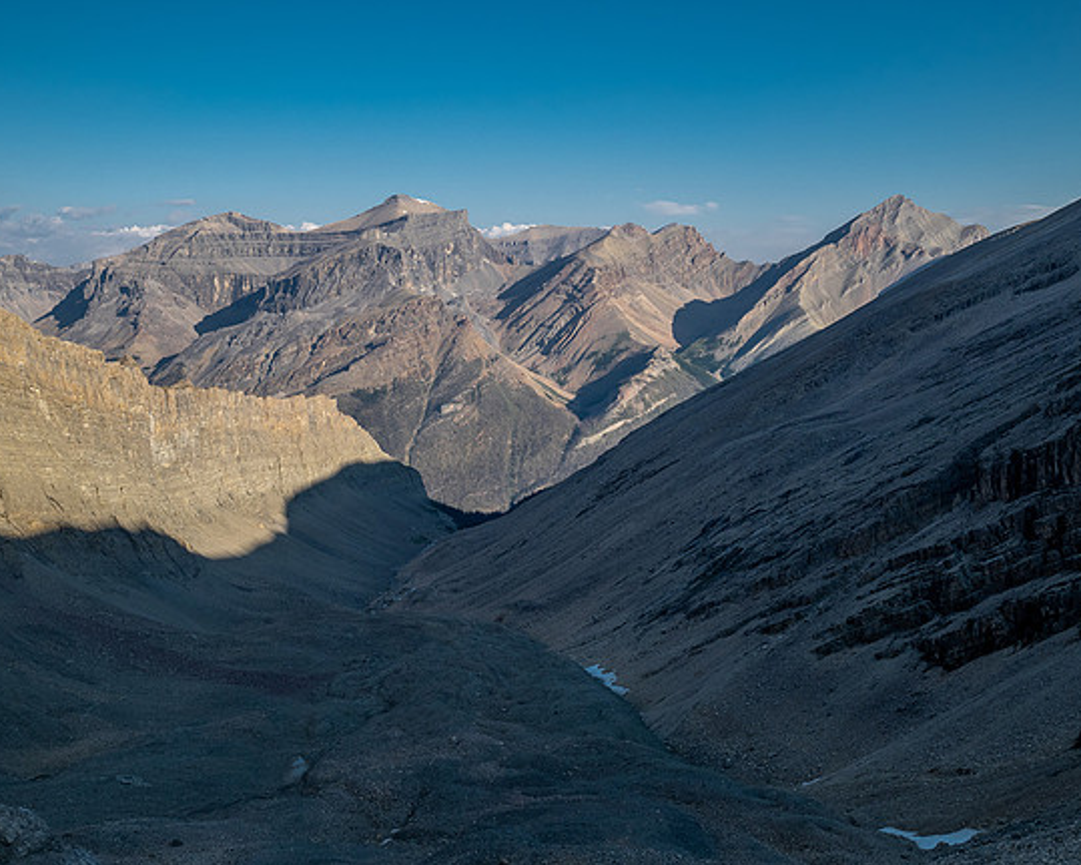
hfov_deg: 43.8
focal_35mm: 42
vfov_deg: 35.7
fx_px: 1343
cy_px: 435
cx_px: 537
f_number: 8
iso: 200
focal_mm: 20
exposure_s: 1/250
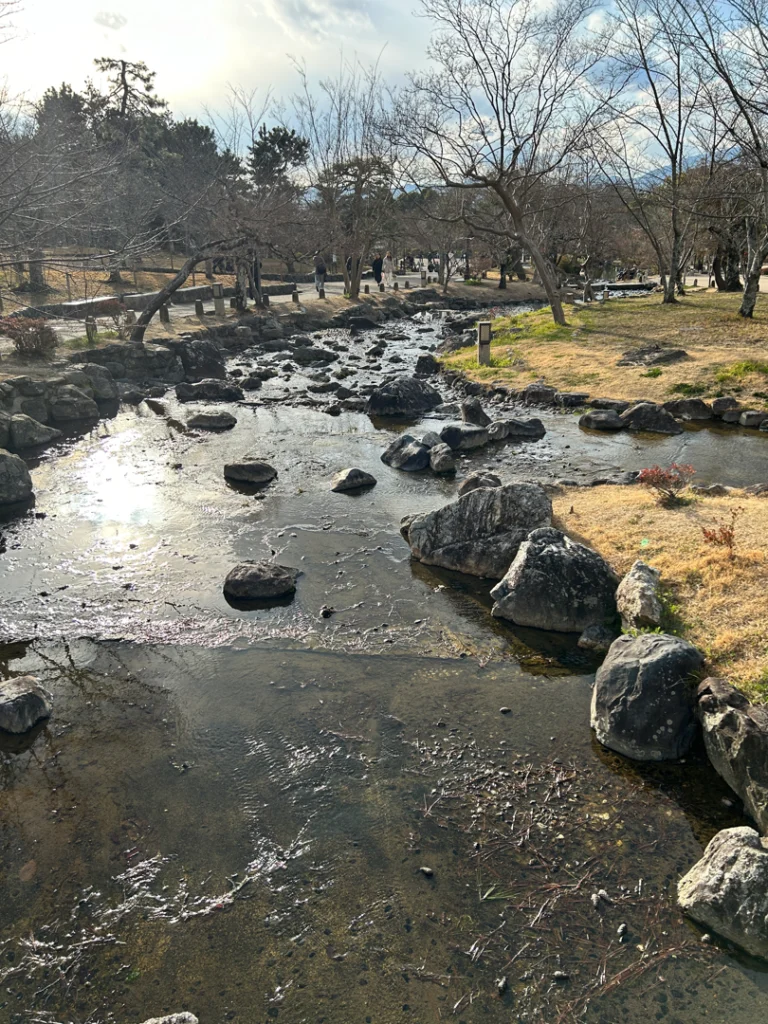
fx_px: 769
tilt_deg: -22.0
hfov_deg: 53.1
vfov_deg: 67.3
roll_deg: +1.2
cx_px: 384
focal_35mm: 26
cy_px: 512
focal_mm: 5.7
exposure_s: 1/1972
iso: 50
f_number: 1.5
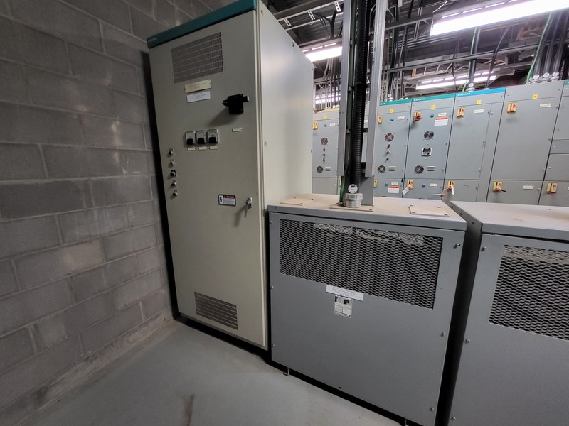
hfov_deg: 106.2
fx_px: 214
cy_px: 213
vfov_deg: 89.9
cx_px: 284
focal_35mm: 13
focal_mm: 1.74
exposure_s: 1/30
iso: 500
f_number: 2.2
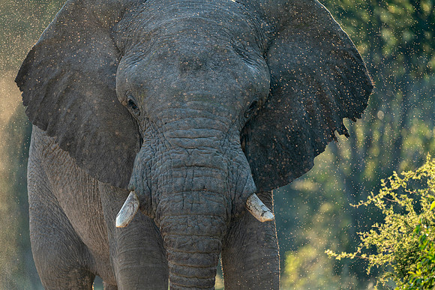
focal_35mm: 600
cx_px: 218
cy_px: 145
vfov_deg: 2.3
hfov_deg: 3.4
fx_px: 7251
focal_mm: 600
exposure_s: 1/250
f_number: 4
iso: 100
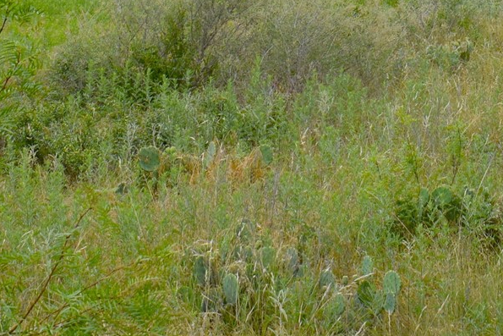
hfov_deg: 12.9
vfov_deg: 8.4
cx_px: 332
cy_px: -235
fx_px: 2220
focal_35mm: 159
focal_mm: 29
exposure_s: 1/200
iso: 100
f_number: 9
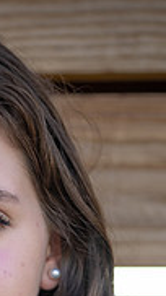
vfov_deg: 6.2
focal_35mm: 346
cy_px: 330
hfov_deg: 3.5
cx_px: -84
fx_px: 2715
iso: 125
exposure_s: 1/320
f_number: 2.8
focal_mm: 96
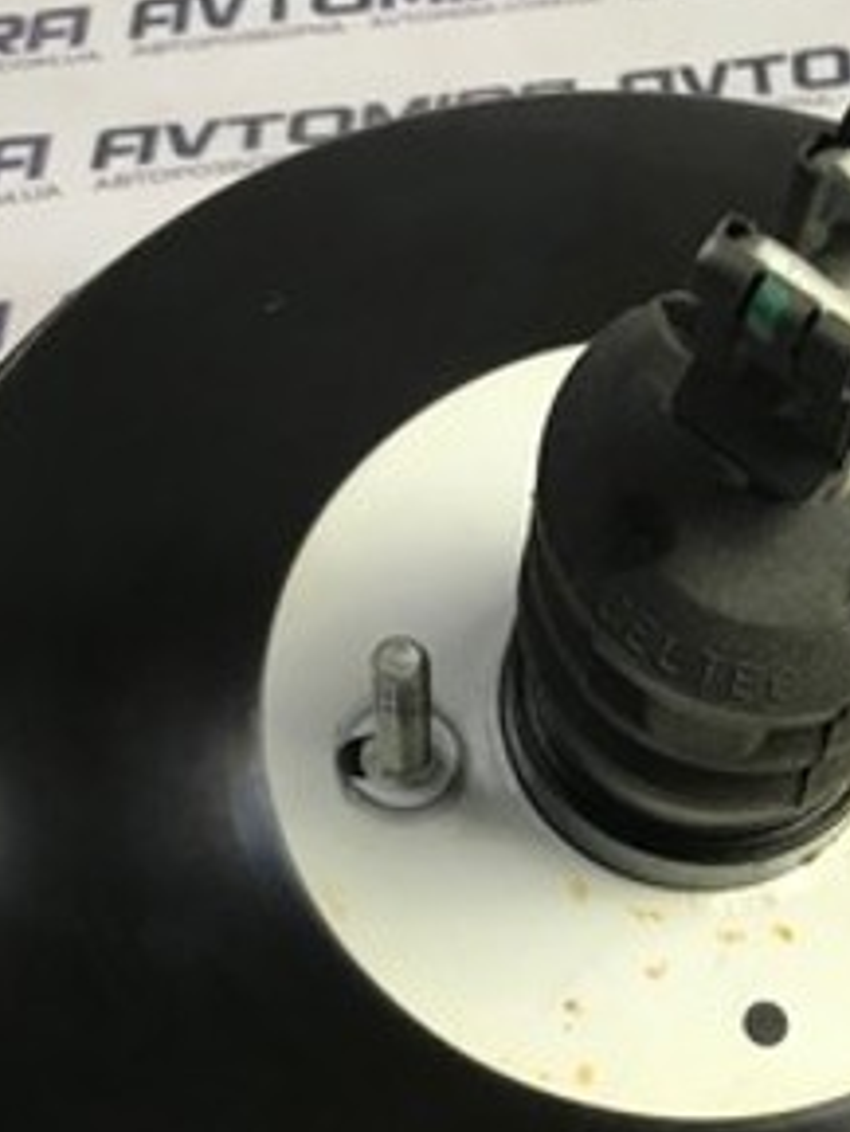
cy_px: 854
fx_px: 2028
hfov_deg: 23.2
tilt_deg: -55.2
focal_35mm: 62
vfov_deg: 30.6
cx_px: 717
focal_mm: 3.99
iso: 32
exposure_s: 1/25
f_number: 1.8
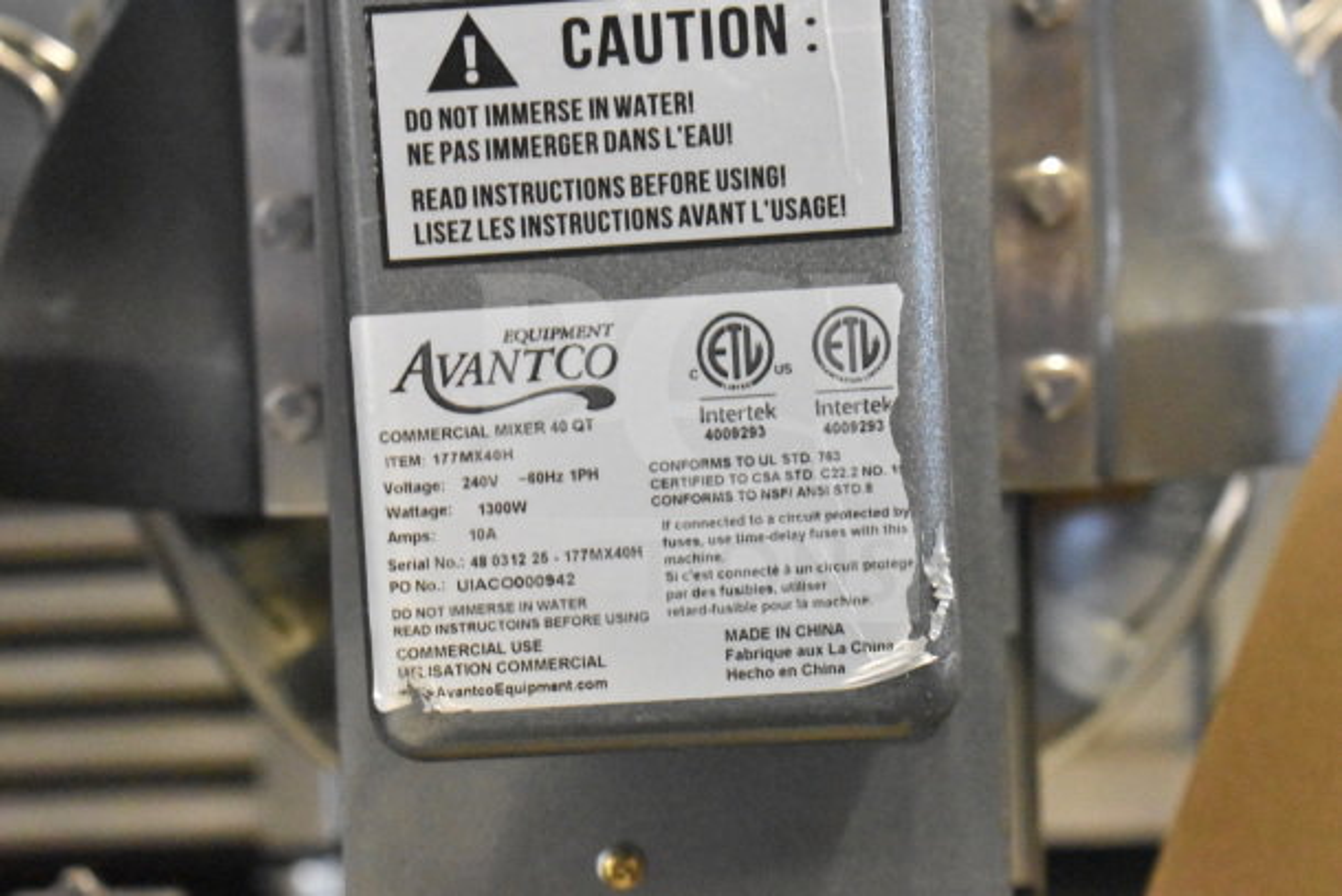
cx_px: 671
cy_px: 448
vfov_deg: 16.6
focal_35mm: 82
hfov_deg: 24.6
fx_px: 3076
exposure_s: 1/100
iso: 14400
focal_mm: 55
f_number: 5.6
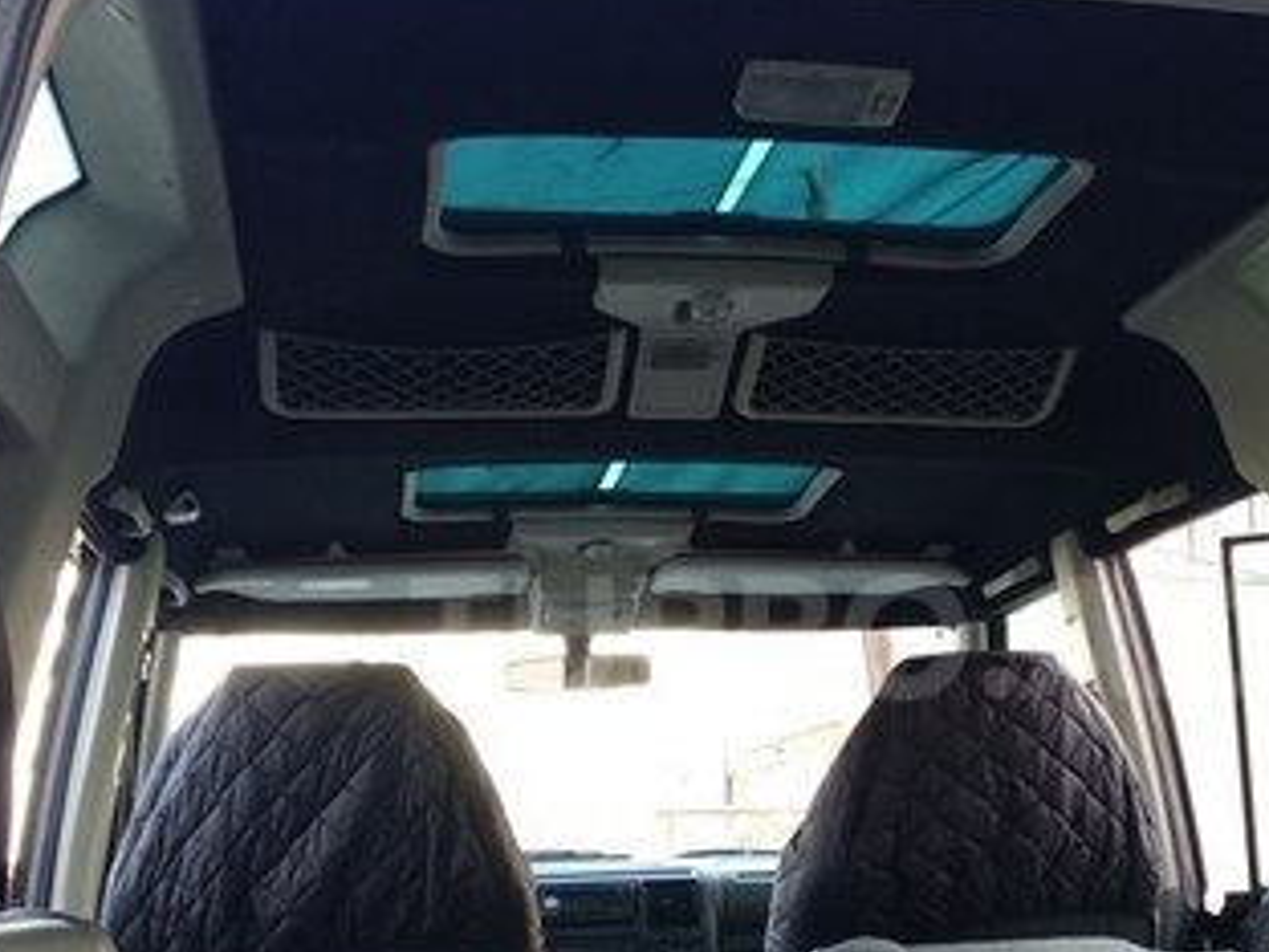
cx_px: 826
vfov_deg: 26.4
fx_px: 2016
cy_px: 637
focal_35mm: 55
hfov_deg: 34.7
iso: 200
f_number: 2.2
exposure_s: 1/50
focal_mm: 3.81
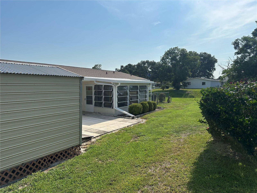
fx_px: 178
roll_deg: -0.2
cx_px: 128
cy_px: 96
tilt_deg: -4.5
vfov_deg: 56.8
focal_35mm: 24
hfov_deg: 71.6
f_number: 1.78
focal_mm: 6.86
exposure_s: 1/8197
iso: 80
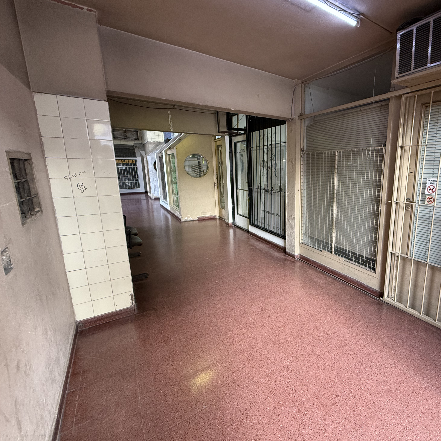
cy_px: 216
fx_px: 245
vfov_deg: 84.0
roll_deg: -0.2
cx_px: 294
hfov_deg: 81.1
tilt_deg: -10.6
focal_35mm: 17
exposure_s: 1/99
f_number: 2.2
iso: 320
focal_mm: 2.22
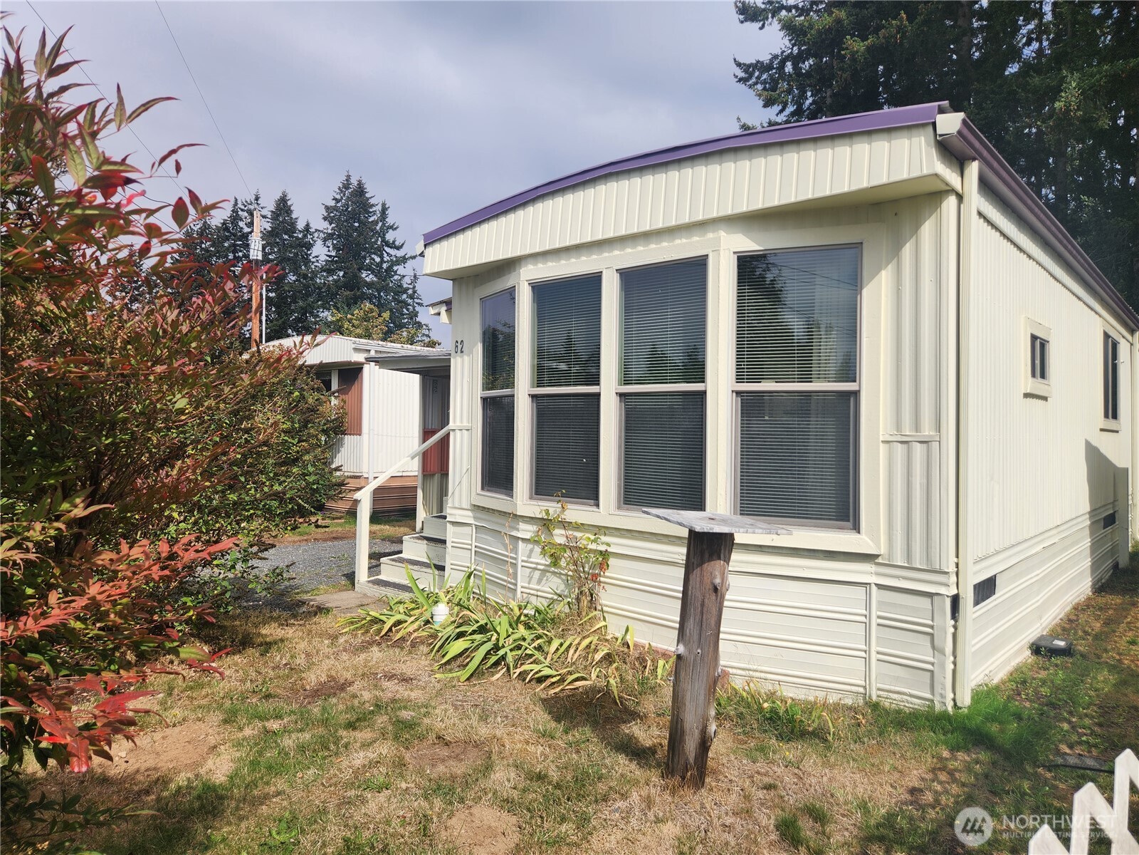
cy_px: 428
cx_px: 570
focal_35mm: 23
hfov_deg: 73.9
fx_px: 757
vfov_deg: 58.9
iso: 20
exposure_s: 1/2579
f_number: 1.8
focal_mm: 5.4
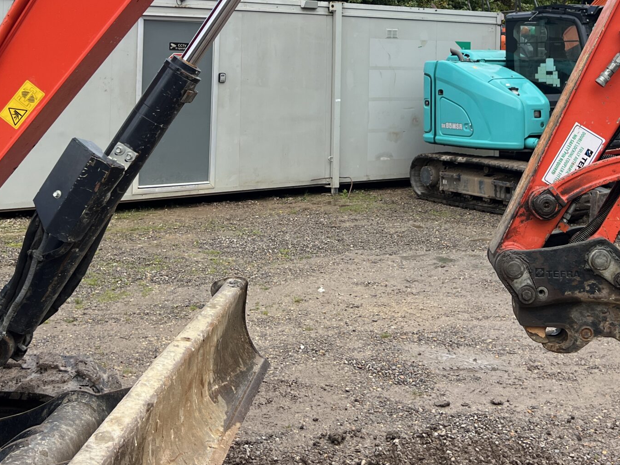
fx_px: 878
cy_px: 44
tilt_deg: +0.5
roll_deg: -0.7
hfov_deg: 38.6
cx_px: 397
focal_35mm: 49
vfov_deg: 28.5
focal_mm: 5.7
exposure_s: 1/1468
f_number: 1.5
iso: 50
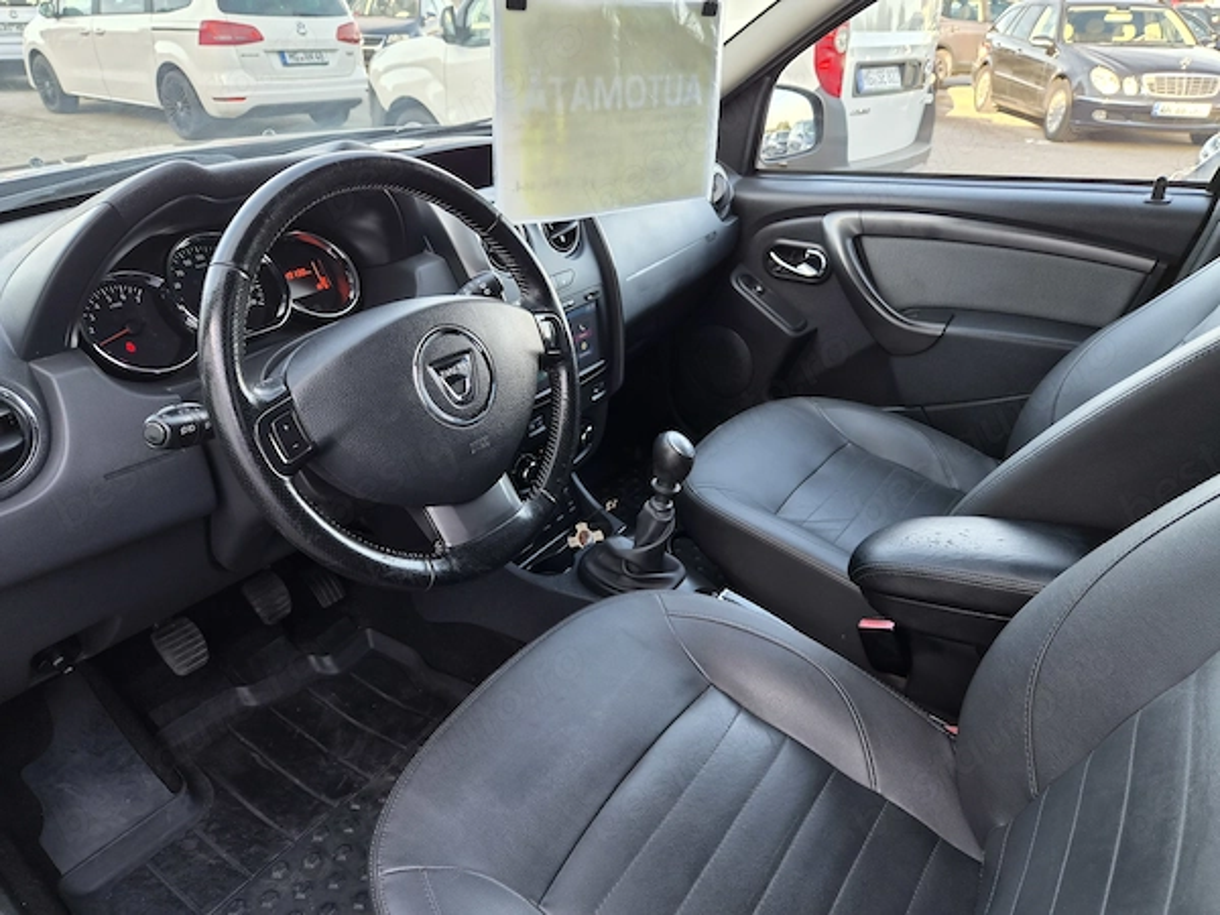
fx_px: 811
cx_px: 610
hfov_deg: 73.9
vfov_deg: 58.9
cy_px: 458
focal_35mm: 23
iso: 64
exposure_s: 1/180
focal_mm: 5.4
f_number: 1.8
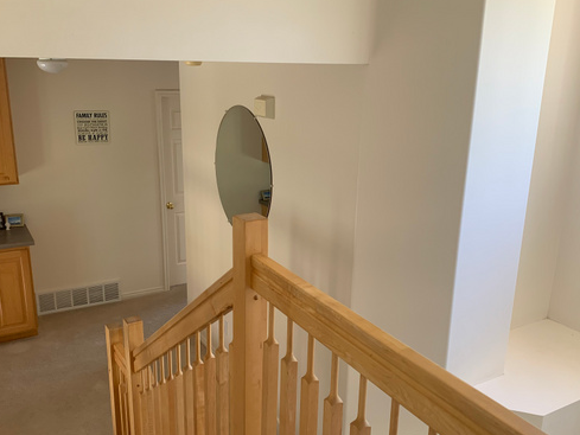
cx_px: 305
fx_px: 570
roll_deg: -1.7
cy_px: 238
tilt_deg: -18.7
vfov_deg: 41.8
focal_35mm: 34
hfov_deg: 53.9
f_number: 1.8
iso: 80
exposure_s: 1/121
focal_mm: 4.25
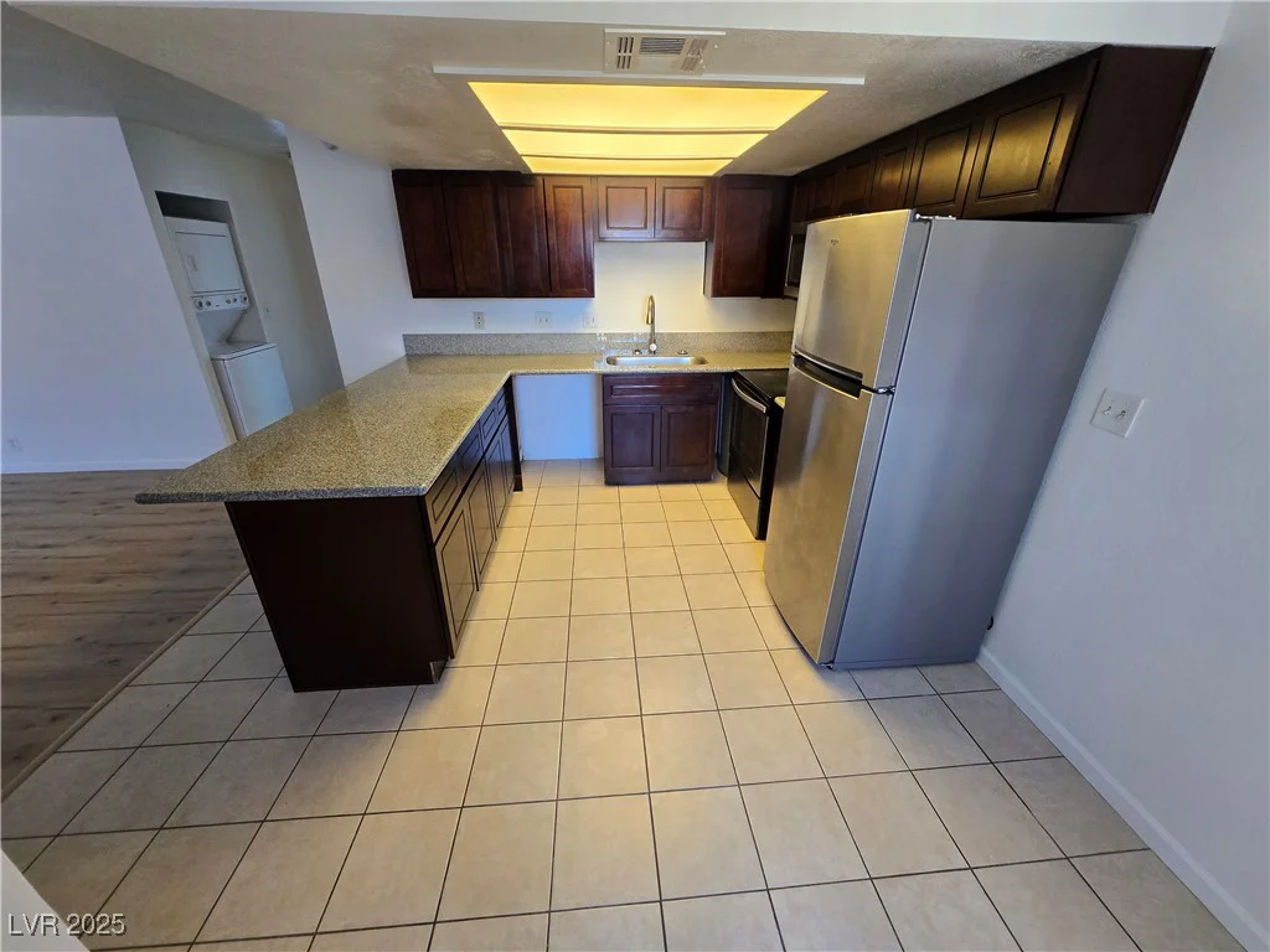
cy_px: 476
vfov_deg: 89.9
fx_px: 477
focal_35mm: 13
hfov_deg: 106.2
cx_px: 635
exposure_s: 1/60
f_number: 2.2
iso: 100
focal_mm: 1.7
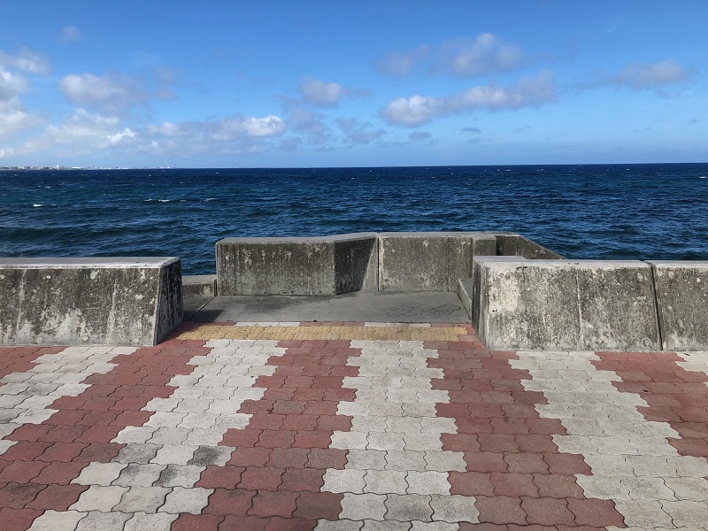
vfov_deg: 49.7
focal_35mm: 28
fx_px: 573
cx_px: 354
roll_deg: +0.8
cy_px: 266
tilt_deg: -9.7
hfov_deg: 63.4
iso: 20
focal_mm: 3.99
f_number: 1.8
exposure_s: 1/1779
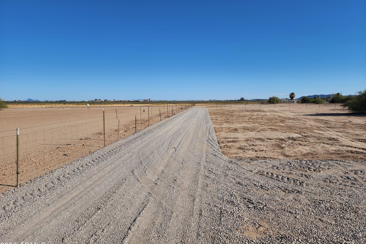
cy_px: 120
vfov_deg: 53.1
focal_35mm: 24
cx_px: 183
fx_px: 244
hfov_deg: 73.7
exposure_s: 1/1488
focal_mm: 6.4
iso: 12
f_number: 1.8
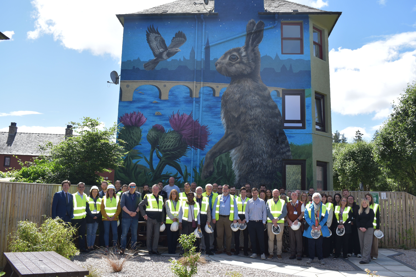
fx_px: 381
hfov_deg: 57.2
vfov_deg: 40.0
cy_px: 138
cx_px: 208
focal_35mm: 33
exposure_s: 1/200
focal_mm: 22
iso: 100
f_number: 8
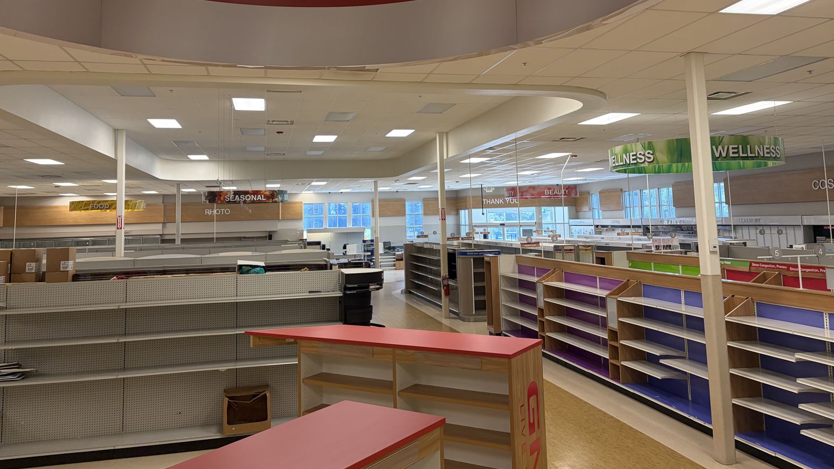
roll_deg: +1.9
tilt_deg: +6.2
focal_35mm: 29
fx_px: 641
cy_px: 154
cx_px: 425
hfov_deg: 66.1
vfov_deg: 39.7
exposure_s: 1/120
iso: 160
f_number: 1.6
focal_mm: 5.96
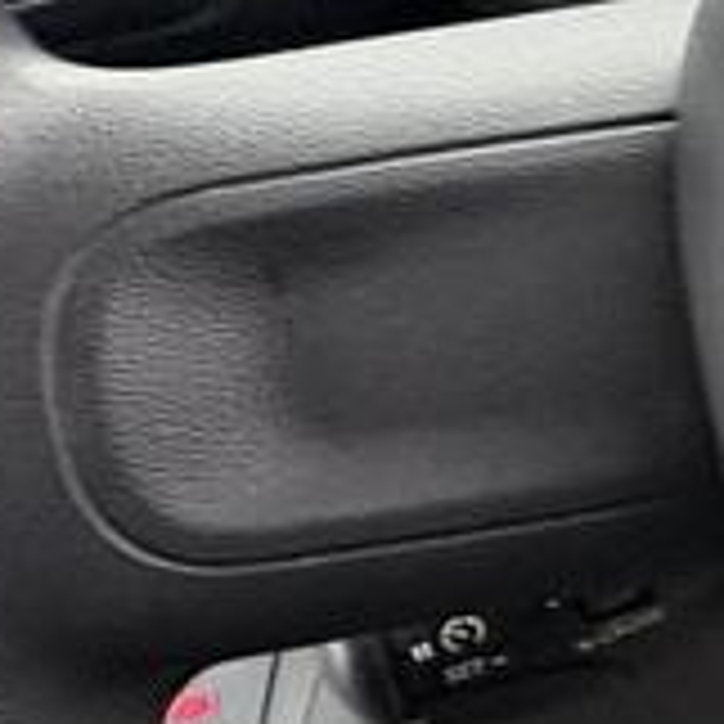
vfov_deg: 24.9
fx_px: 1633
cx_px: 1444
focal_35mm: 69
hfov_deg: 17.7
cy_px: 283
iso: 125
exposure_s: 1/108
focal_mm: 2.22
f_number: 2.2
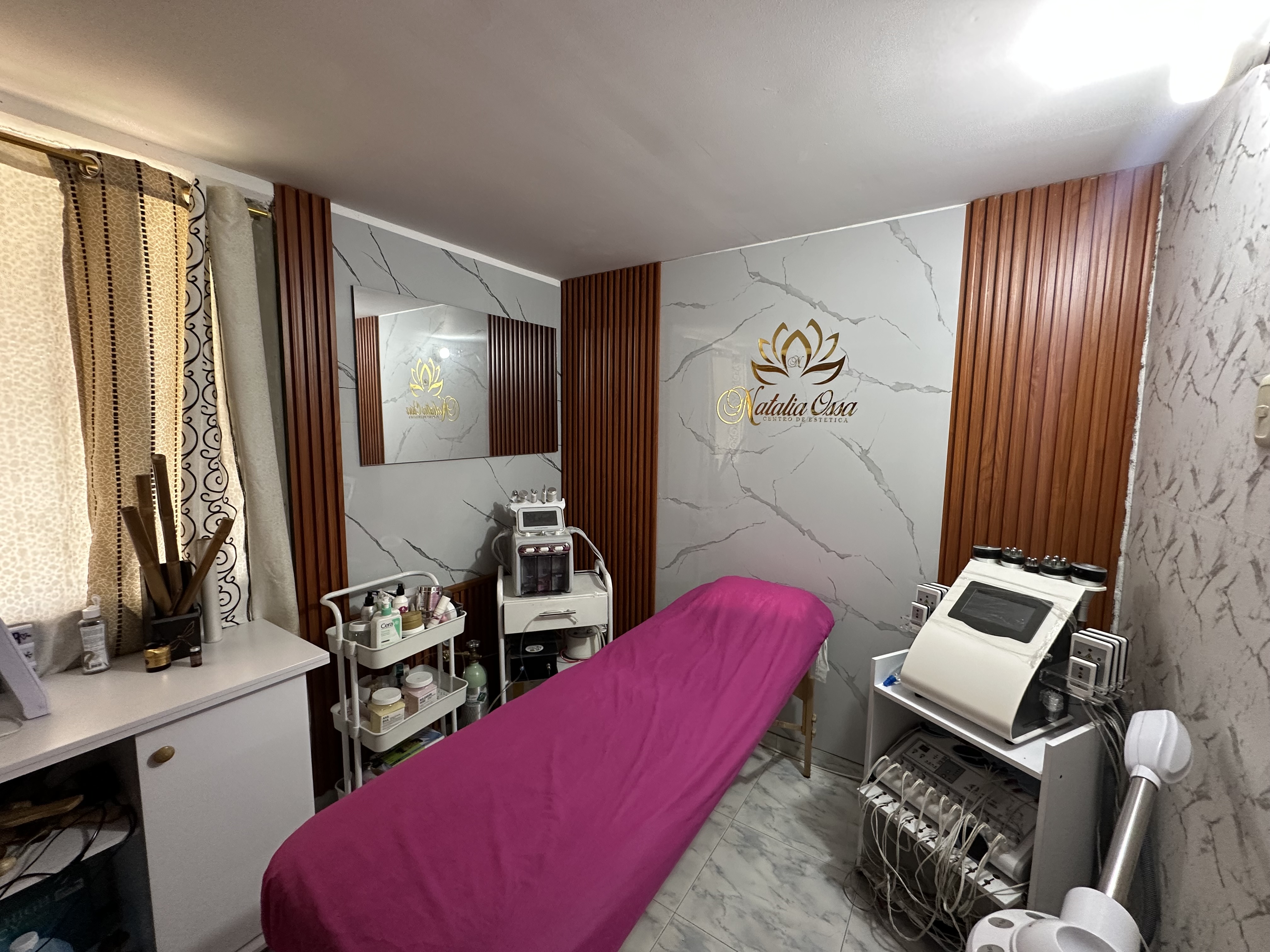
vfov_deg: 85.7
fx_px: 514
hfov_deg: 102.1
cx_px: 635
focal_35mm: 14
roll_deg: -1.4
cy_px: 476
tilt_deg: -5.2
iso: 250
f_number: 2.2
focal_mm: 2.22
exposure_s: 1/60
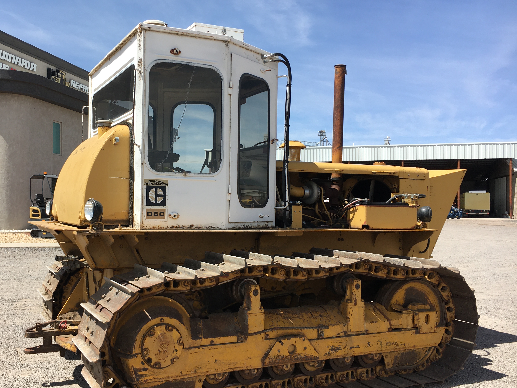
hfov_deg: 50.9
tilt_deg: -0.6
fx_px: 538
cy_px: 200
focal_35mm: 36
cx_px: 196
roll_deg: -0.7
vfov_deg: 39.7
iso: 25
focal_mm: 4.15
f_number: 2.2
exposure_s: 1/1304
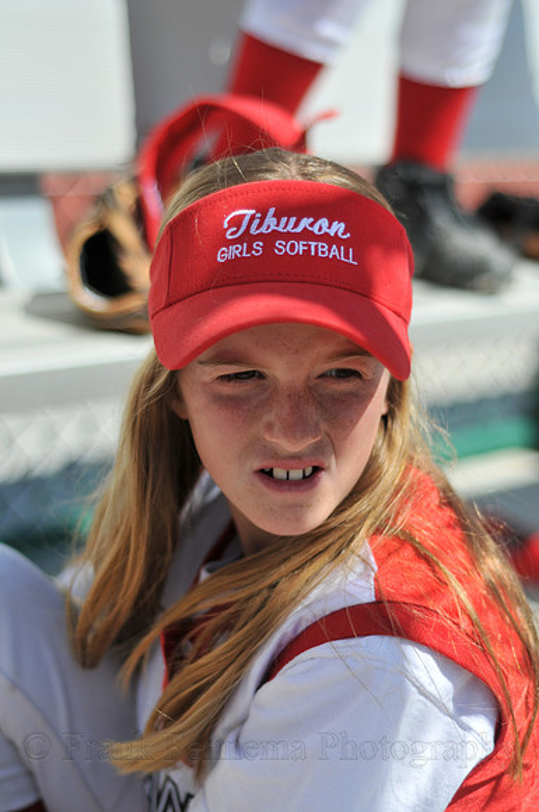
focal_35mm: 75
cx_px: 270
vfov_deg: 27.0
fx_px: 1689
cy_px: 406
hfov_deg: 18.1
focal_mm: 50
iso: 200
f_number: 2
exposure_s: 1/8000
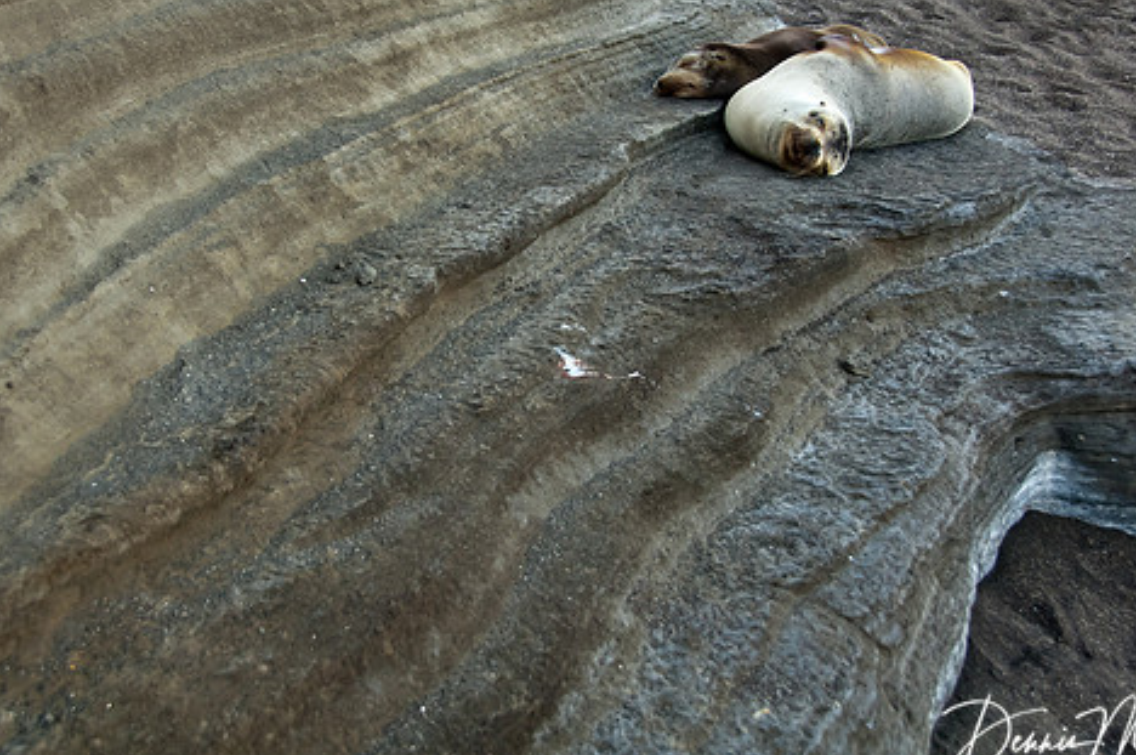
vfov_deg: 23.5
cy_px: 327
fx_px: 1816
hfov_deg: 34.7
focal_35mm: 58
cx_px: 541
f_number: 5.6
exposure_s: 1/125
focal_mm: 31
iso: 400
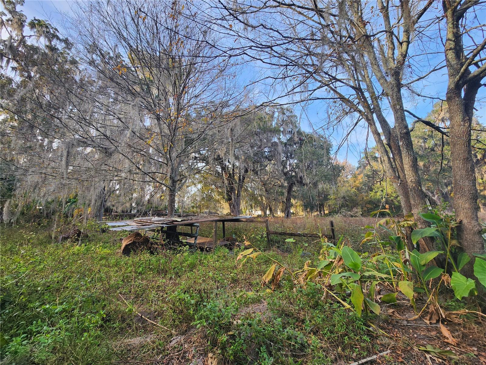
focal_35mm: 13
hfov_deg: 106.2
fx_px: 183
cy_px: 182
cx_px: 243
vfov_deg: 89.9
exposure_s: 1/250
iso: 50
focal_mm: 2.2
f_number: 2.2
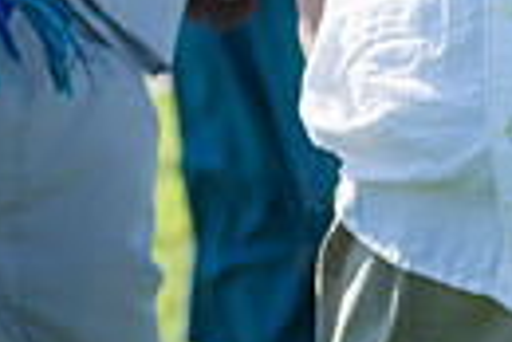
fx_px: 8230
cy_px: -383
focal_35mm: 578
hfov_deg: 3.5
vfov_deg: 2.4
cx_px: 988
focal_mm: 100
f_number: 4
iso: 125
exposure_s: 1/1000
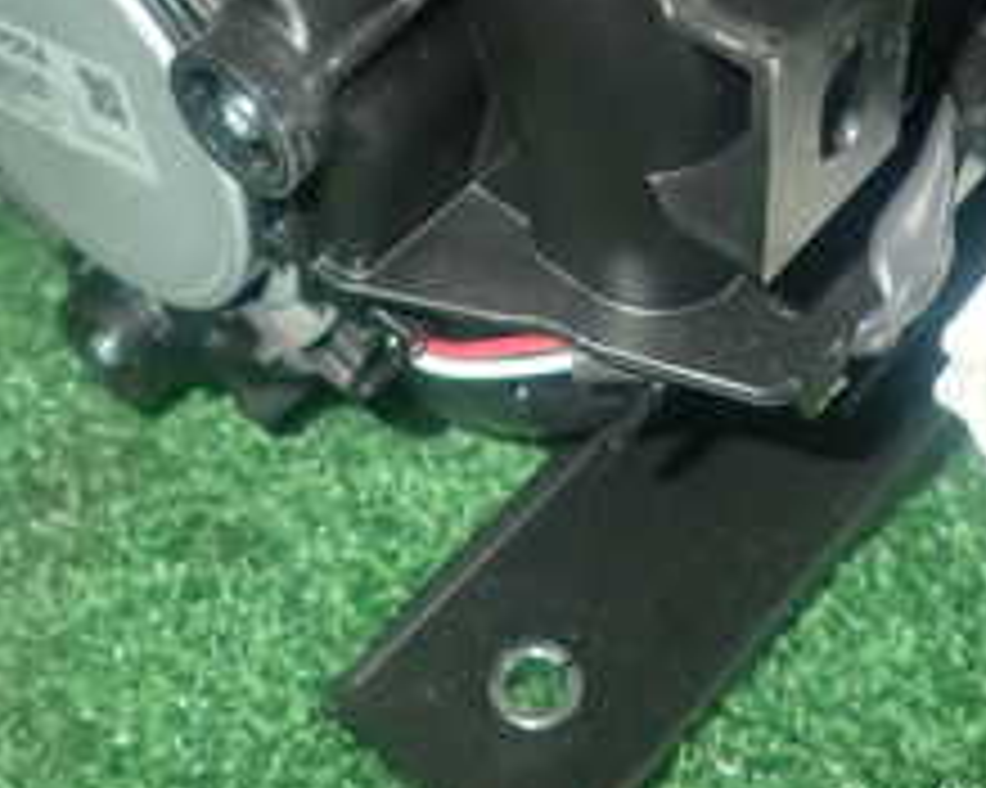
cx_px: 482
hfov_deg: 28.3
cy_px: -81
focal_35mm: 67
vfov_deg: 21.6
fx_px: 1954
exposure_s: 1/30
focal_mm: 4.5
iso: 400
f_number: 5.6
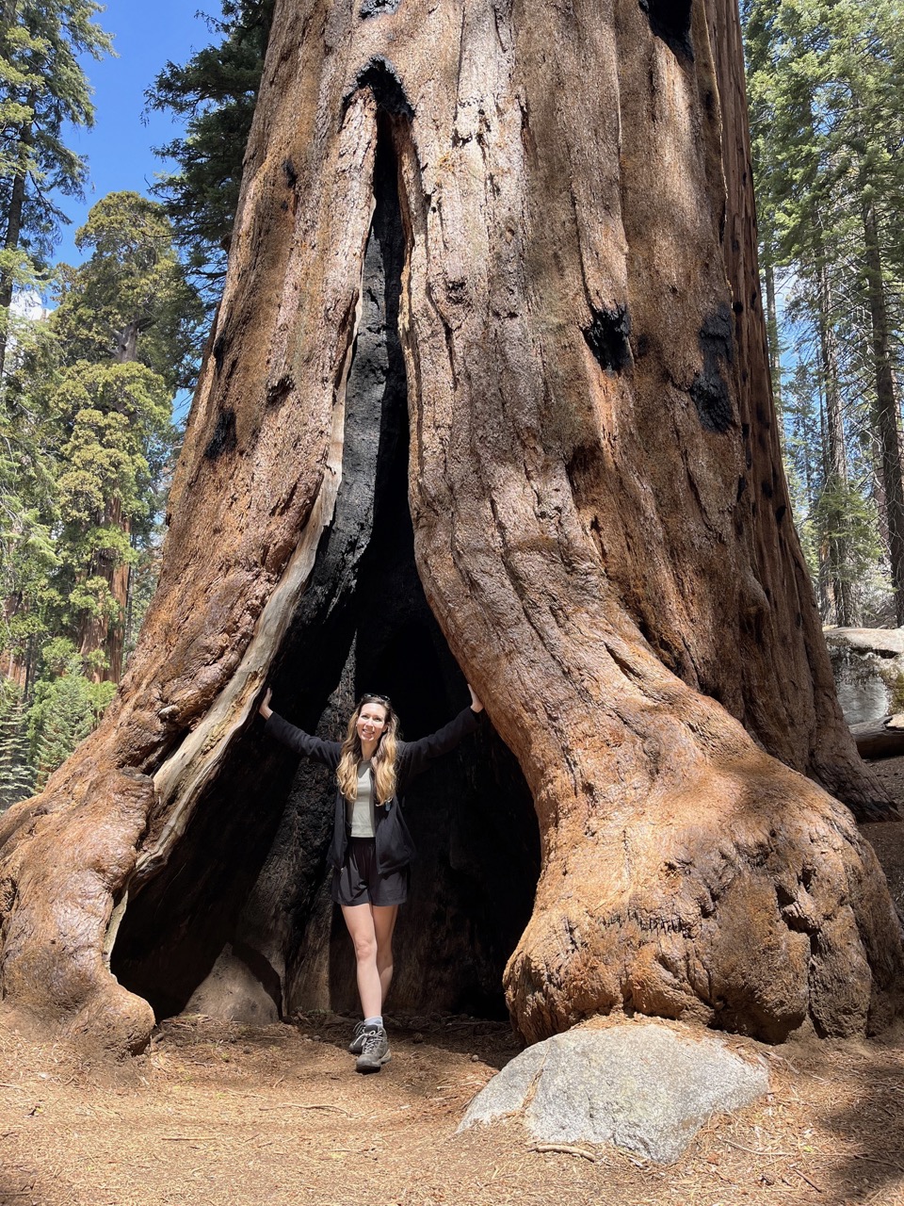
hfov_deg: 53.1
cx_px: 452
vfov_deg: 67.3
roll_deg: -0.7
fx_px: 905
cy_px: 603
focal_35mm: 26
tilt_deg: +11.5
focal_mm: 5.1
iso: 50
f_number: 1.6
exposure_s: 1/513
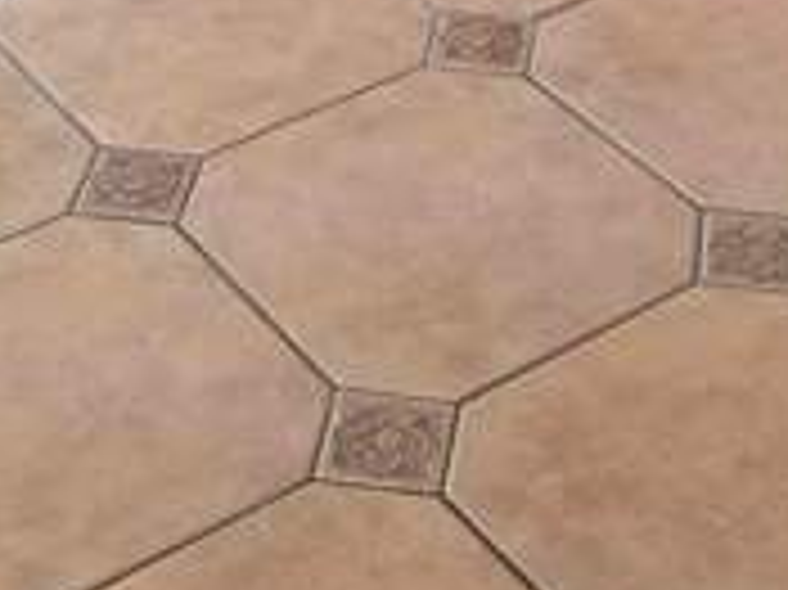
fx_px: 2389
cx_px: 347
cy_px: -595
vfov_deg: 12.4
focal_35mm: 105
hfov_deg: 18.7
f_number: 1.7
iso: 125
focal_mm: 6.3
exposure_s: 1/120
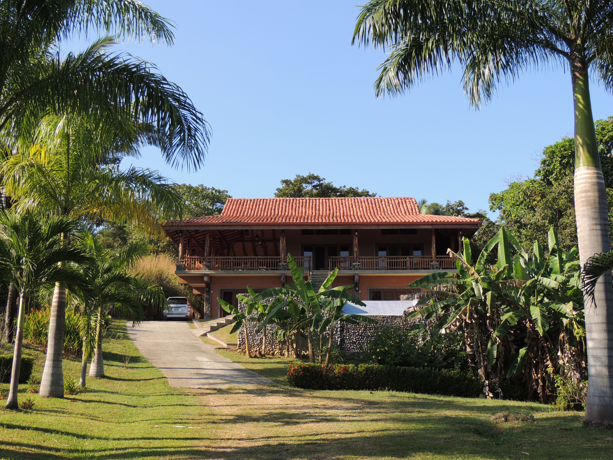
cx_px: 306
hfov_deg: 43.9
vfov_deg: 33.6
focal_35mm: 43
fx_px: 761
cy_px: 230
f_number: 3.4
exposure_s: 1/500
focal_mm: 7.6
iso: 100
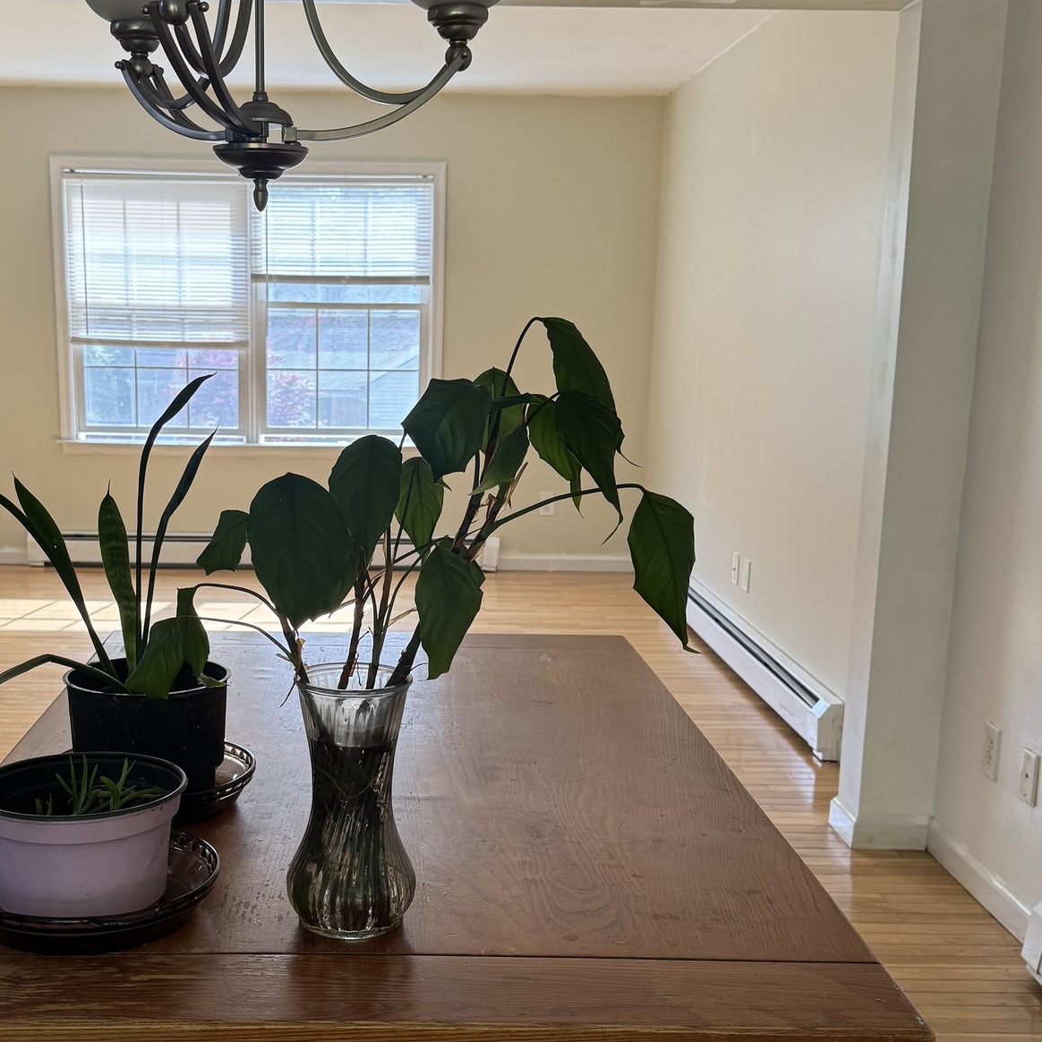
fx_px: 1430
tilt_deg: -11.4
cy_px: 615
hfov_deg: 39.7
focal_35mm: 42
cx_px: 388
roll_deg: +0.1
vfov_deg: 39.9
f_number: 1.78
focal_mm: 6.76
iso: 100
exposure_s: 1/121
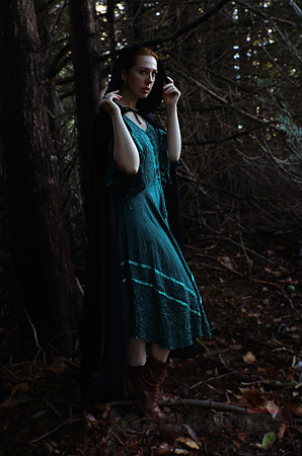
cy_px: 228
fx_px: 455
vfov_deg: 53.2
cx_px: 151
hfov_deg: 36.7
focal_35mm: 36
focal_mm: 24
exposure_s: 1/60
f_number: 5
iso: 400
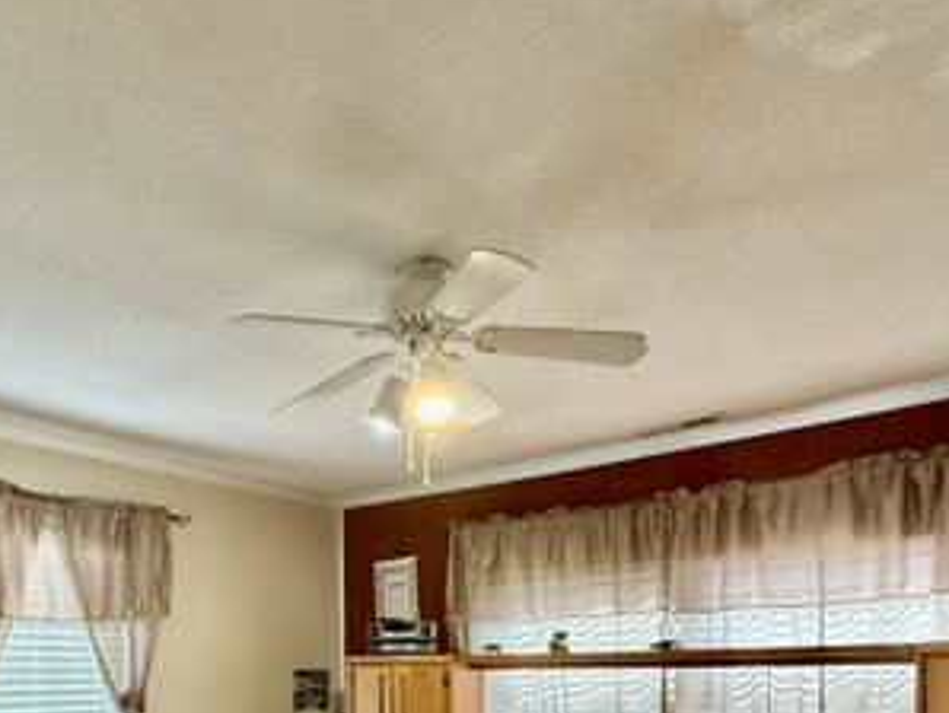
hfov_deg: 58.6
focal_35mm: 30
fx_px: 823
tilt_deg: -1.4
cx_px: 317
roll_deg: -0.4
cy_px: 688
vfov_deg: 41.7
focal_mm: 2.22
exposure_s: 1/120
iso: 320
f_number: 2.2
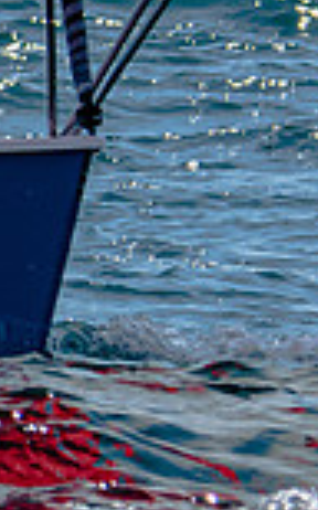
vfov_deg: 1.6
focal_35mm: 1289
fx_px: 17907
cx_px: -759
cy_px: 209
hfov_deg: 1.0
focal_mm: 180
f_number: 5.3
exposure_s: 1/2000
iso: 200
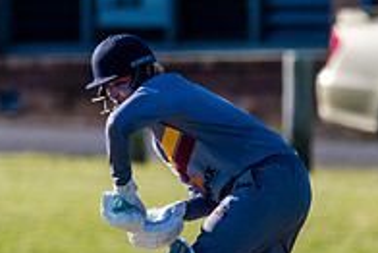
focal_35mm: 1953
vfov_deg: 0.7
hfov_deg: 1.1
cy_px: 109
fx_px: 20521
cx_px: 197
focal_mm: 600
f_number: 6.3
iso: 640
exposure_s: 1/2000
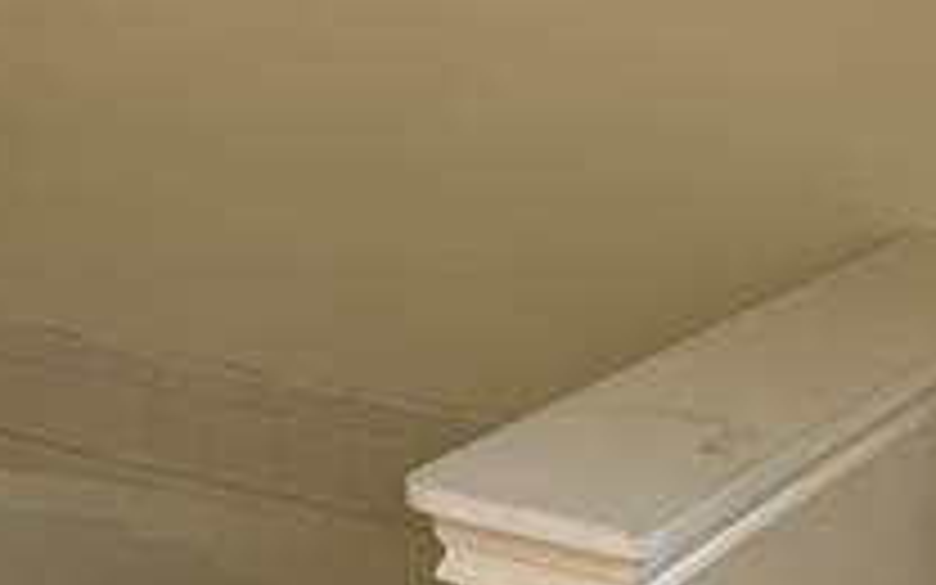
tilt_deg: -6.4
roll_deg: +0.9
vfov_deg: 15.1
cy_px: 27
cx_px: -171
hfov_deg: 22.5
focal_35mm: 85
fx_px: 2168
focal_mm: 5.1
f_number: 1.6
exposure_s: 1/220
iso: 40
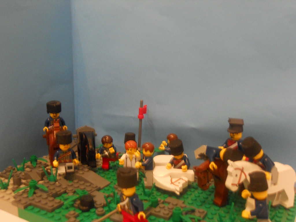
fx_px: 308
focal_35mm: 36
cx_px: 148
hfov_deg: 51.4
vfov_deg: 39.7
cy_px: 111
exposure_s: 1/8
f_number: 3
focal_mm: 6.4
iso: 500
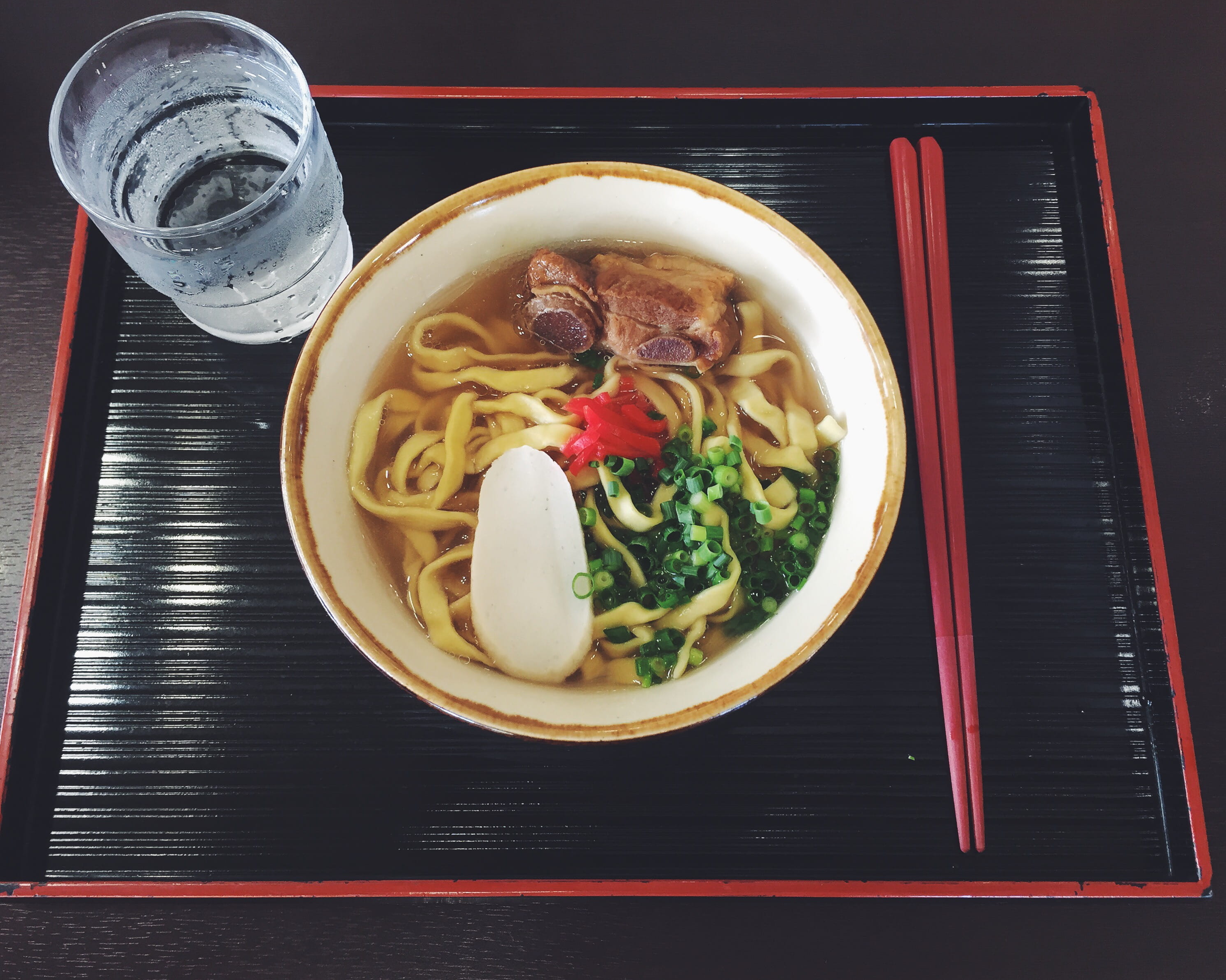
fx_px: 1125
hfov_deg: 57.2
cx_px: 592
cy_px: 477
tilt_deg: -72.6
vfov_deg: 47.1
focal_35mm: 31
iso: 64
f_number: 2.2
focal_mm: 4.15
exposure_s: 1/30
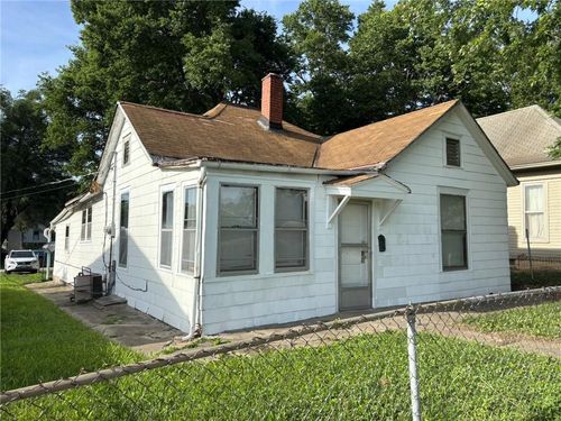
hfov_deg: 67.3
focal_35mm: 26
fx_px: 421
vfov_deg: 53.1
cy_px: 210
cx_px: 280
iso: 50
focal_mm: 5.96
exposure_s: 1/2242
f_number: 1.6
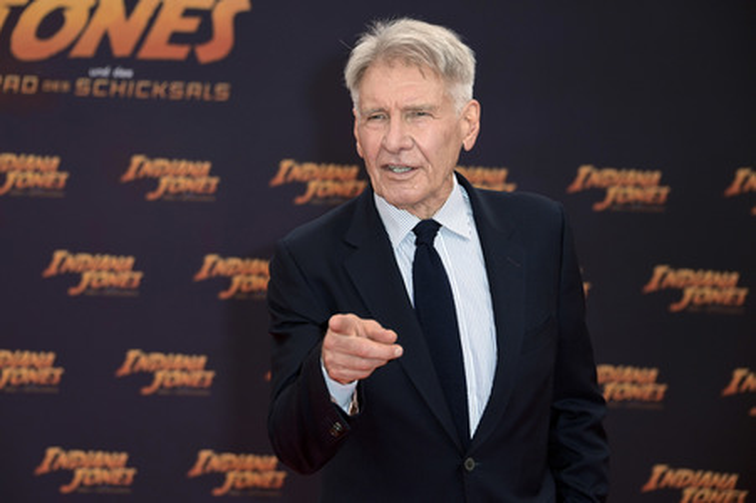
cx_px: 378
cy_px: 252
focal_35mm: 112
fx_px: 2350
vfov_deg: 12.2
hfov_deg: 18.3
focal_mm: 112
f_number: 5.6
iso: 640
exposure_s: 1/250
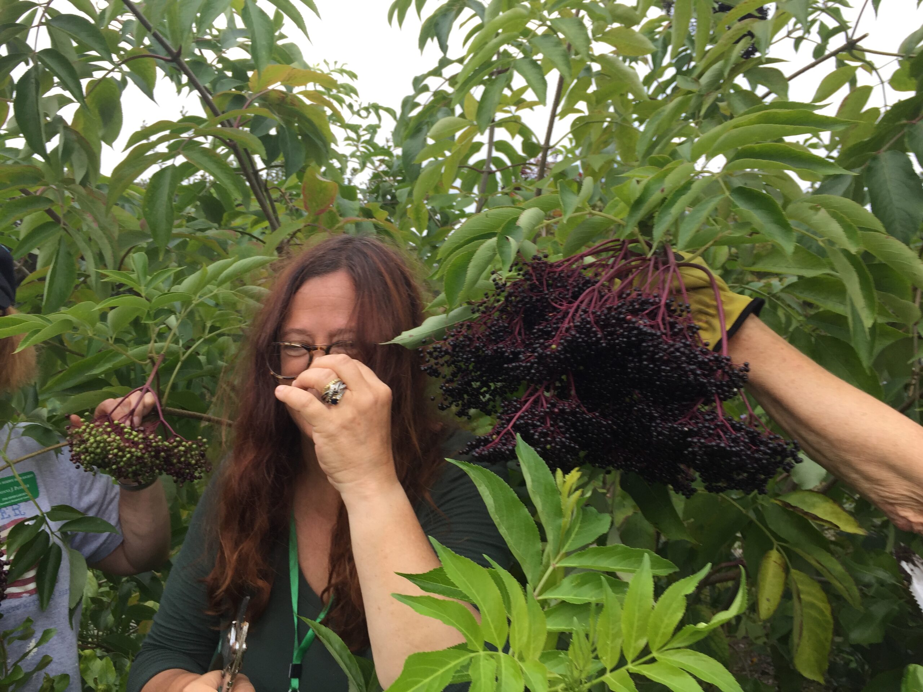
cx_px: 462
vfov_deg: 48.2
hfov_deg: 61.7
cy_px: 346
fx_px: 773
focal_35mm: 29
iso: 32
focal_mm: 4.15
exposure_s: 1/746
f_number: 2.2
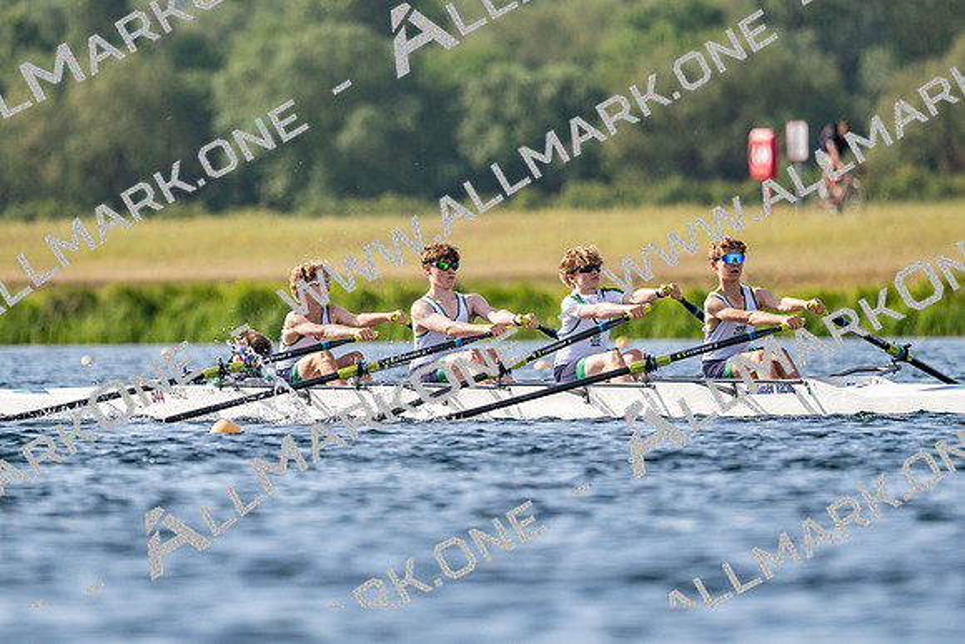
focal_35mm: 600
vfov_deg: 2.3
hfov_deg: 3.4
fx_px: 16095
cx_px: 482
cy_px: 322
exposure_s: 1/2500
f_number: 4.5
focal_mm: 400
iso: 320
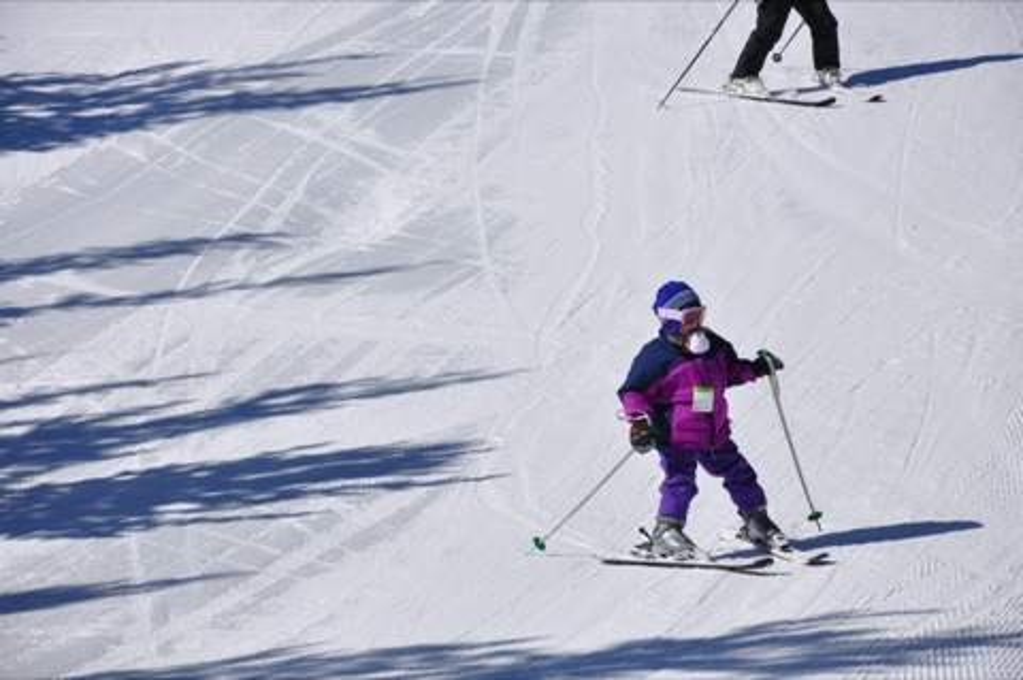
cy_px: 340
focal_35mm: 158
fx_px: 4471
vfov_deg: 8.7
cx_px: 512
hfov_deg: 13.1
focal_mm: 105
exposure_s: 1/1250
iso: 200
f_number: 9
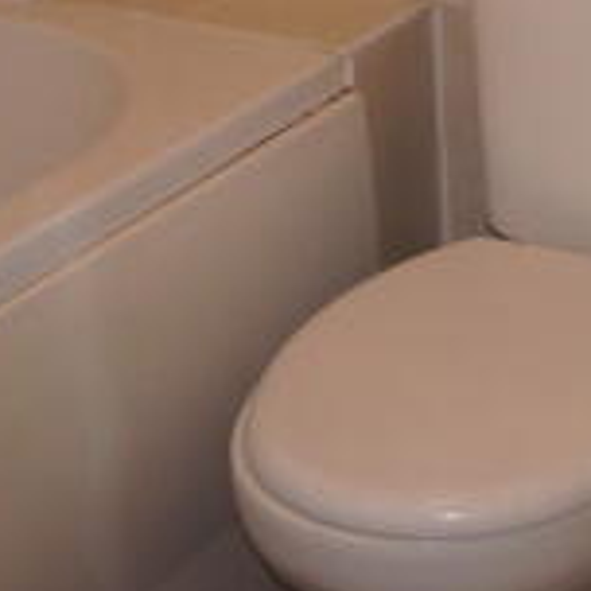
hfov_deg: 16.7
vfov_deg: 17.3
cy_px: 31
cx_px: 727
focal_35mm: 99
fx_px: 1912
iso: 200
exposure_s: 1/60
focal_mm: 18
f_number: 4
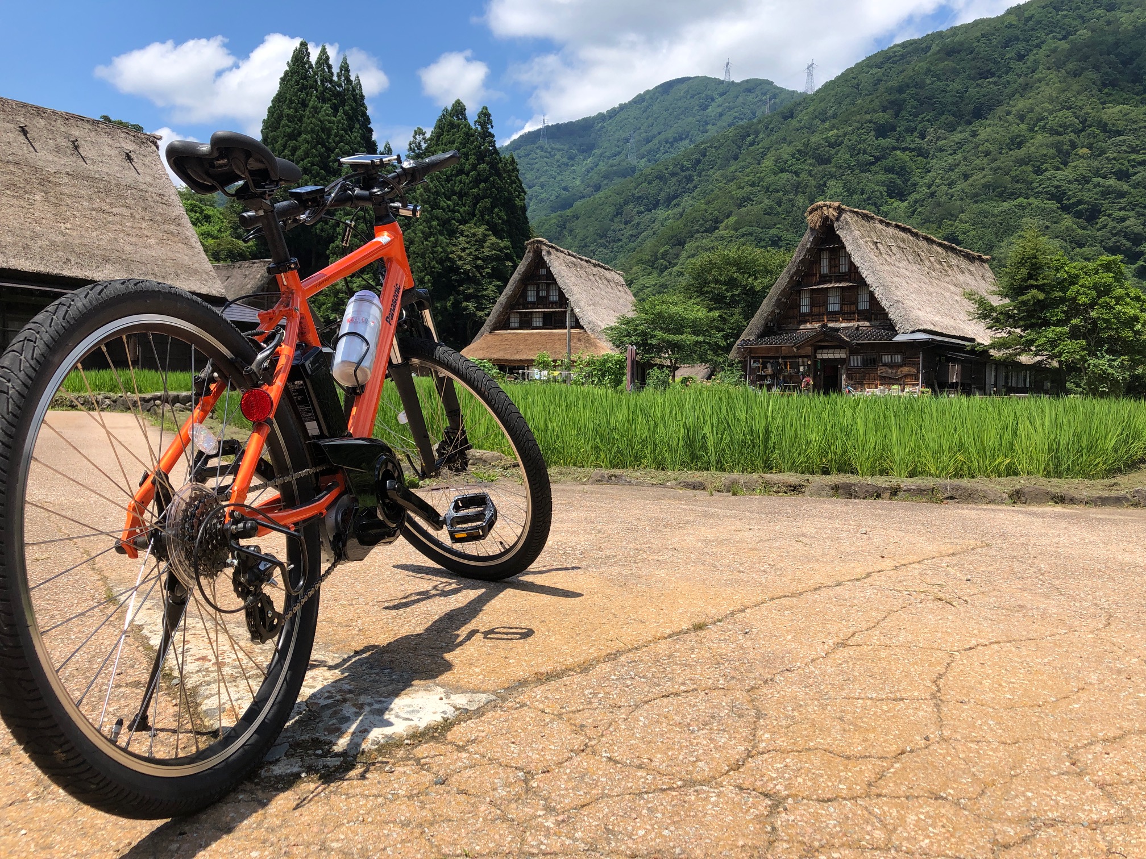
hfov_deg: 63.4
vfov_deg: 49.7
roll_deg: -2.0
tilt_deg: -1.4
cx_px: 573
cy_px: 430
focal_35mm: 28
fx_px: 927
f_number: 1.8
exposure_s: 1/1869
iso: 20
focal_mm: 3.99
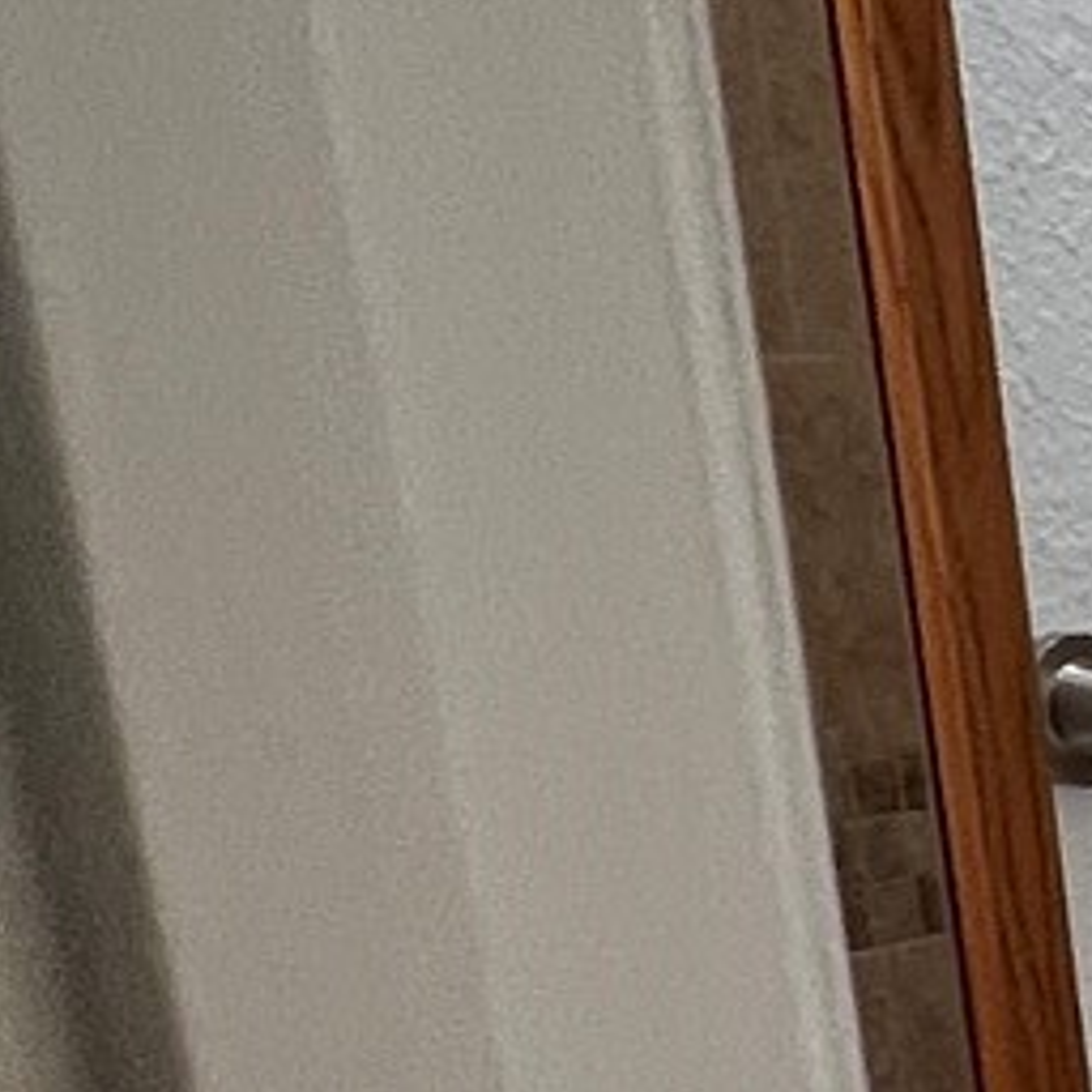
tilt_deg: -14.4
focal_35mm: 92
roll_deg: -1.0
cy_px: 1348
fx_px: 3284
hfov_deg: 12.1
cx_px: 3058
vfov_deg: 17.9
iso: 125
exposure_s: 1/60
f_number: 1.8
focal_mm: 1.57
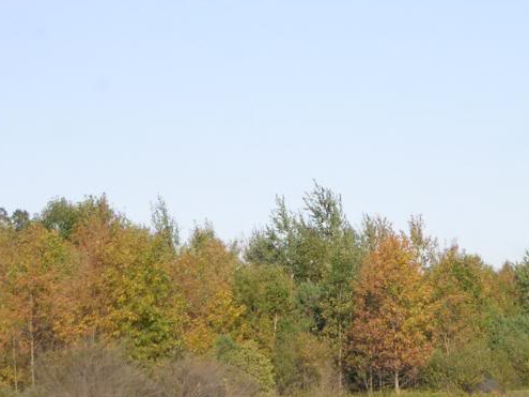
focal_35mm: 186
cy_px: 310
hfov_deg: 10.6
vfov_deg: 8.0
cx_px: 344
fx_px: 2842
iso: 50
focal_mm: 17.4
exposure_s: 1/210
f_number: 4.9
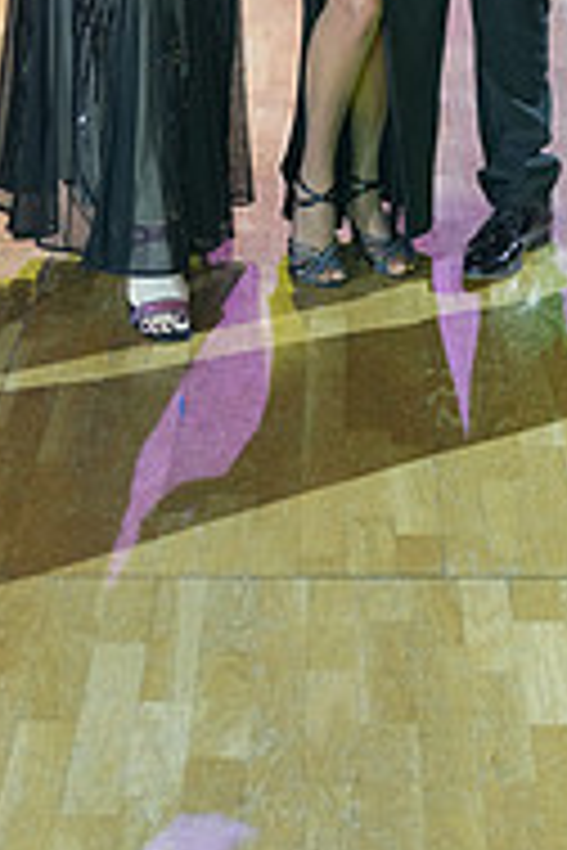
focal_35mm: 83
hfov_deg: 16.4
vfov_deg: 20.8
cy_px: -423
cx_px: 403
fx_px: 1961
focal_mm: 27
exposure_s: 1/250
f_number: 4.5
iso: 2500
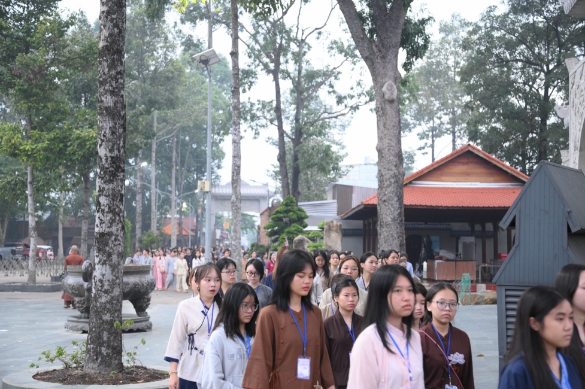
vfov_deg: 24.6
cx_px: 292
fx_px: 893
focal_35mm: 55
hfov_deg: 36.3
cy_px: 194
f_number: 4
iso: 3200
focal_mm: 55
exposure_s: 1/100
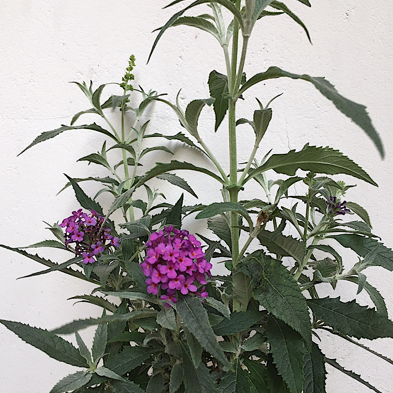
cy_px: 208
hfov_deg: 47.2
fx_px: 450
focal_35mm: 35
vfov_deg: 47.2
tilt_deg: -7.7
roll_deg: +1.5
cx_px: 194
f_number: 2.2
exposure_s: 1/50
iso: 40
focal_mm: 4.15
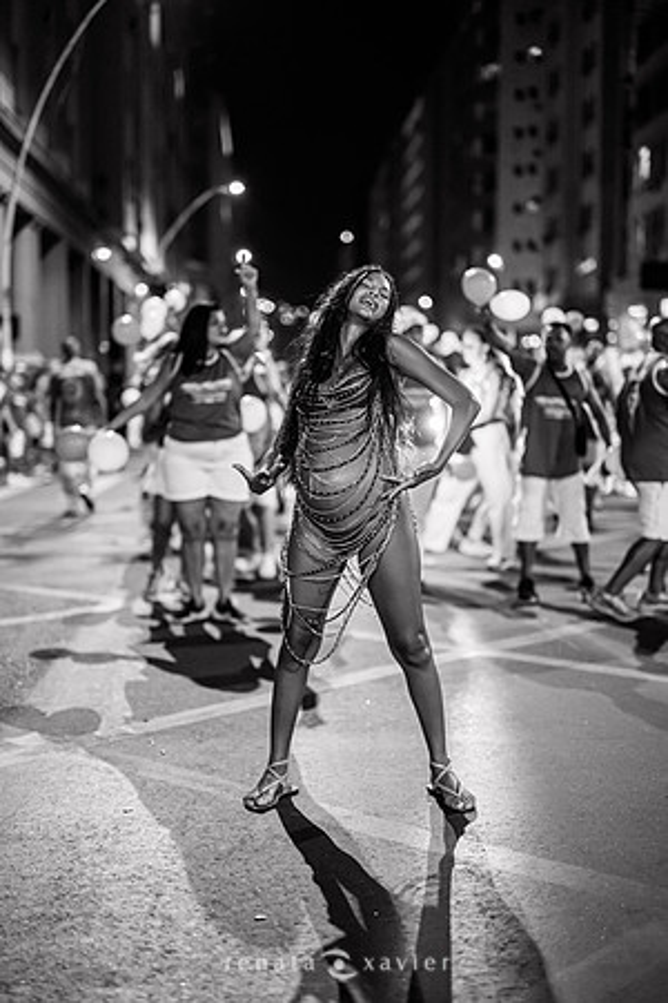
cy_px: 502
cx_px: 334
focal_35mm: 50
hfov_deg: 27.0
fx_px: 1392
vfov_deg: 39.6
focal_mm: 50
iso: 2000
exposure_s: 1/320
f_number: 1.2
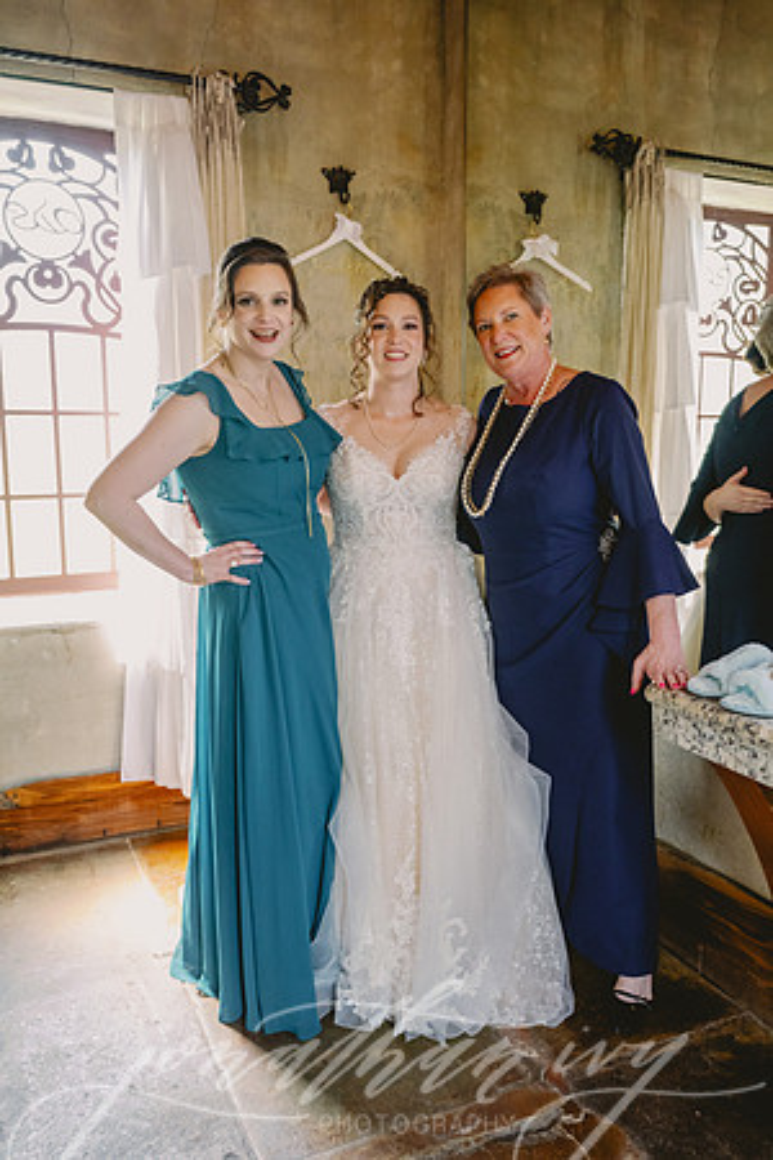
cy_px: 580
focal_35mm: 28
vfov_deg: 64.6
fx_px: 918
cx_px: 386
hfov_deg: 45.7
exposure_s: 1/320
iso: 3200
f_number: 3.5
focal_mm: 28.5
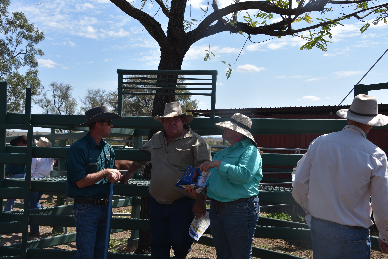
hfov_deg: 41.1
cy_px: 130
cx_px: 194
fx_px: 518
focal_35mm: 48
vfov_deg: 28.1
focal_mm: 48
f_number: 10
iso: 200
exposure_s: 1/400
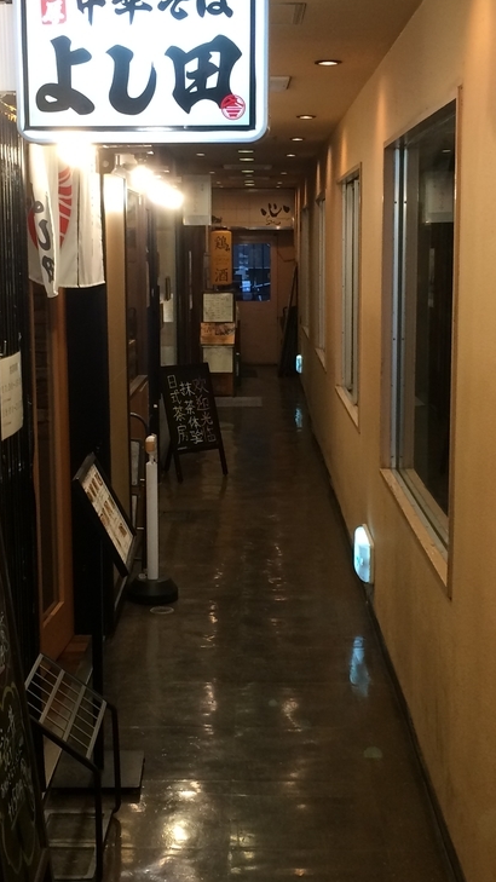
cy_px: 439
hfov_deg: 23.0
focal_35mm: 52
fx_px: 1216
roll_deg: +2.0
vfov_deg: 39.9
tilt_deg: -10.0
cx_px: 214
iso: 100
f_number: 2.2
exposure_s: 1/30
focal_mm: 4.15
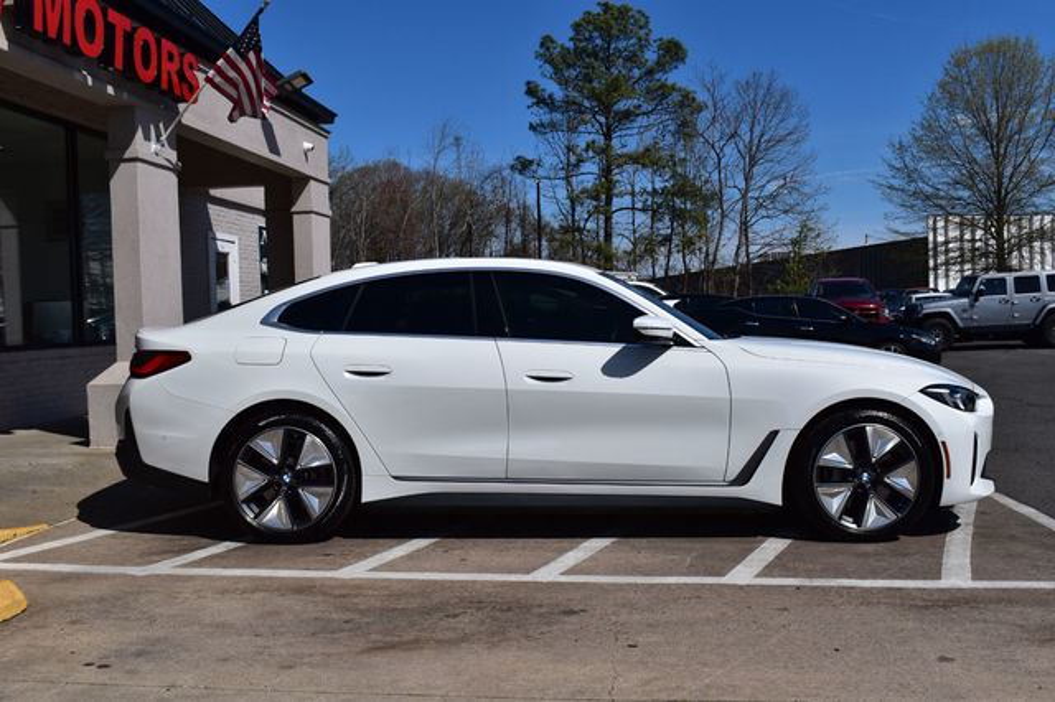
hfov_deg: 51.3
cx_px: 528
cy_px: 351
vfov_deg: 35.5
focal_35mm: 38
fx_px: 1098
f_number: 13
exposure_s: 1/800
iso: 200
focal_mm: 25
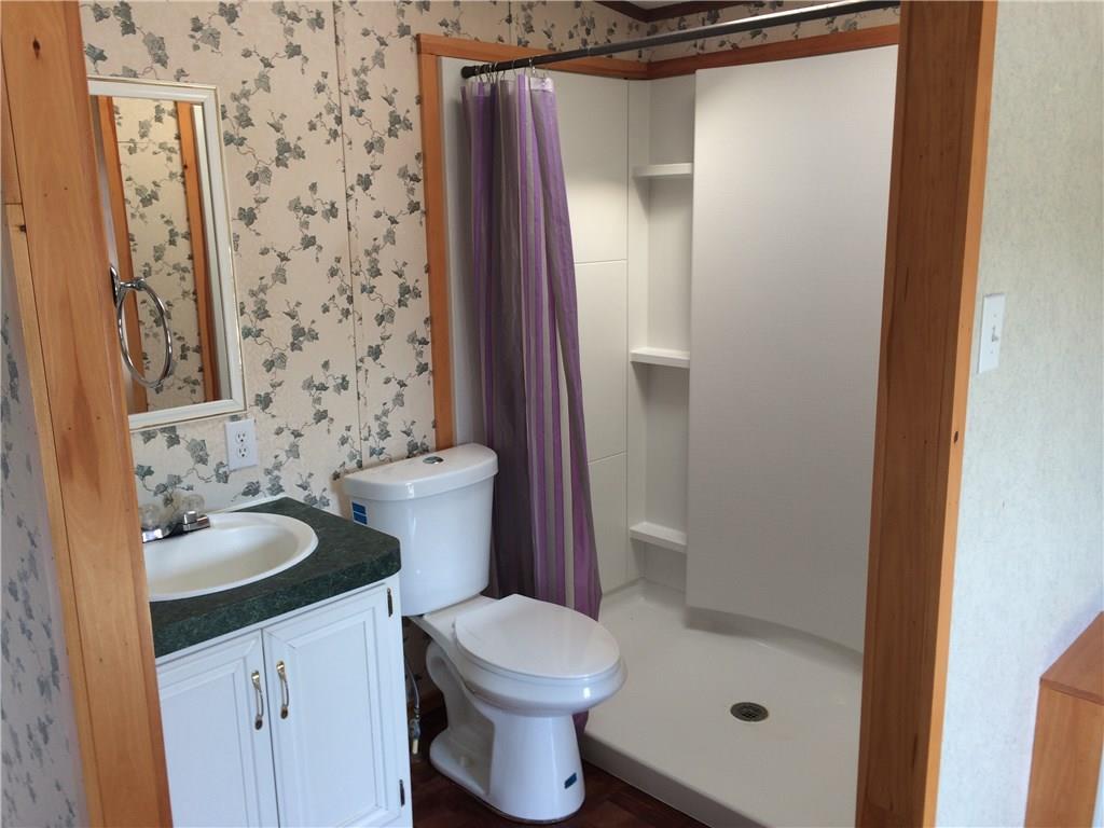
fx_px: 925
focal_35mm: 29
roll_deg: +1.8
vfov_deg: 48.2
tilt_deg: -11.0
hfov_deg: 61.7
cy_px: 414
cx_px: 552
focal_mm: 4.15
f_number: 2.2
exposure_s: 1/30
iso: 32
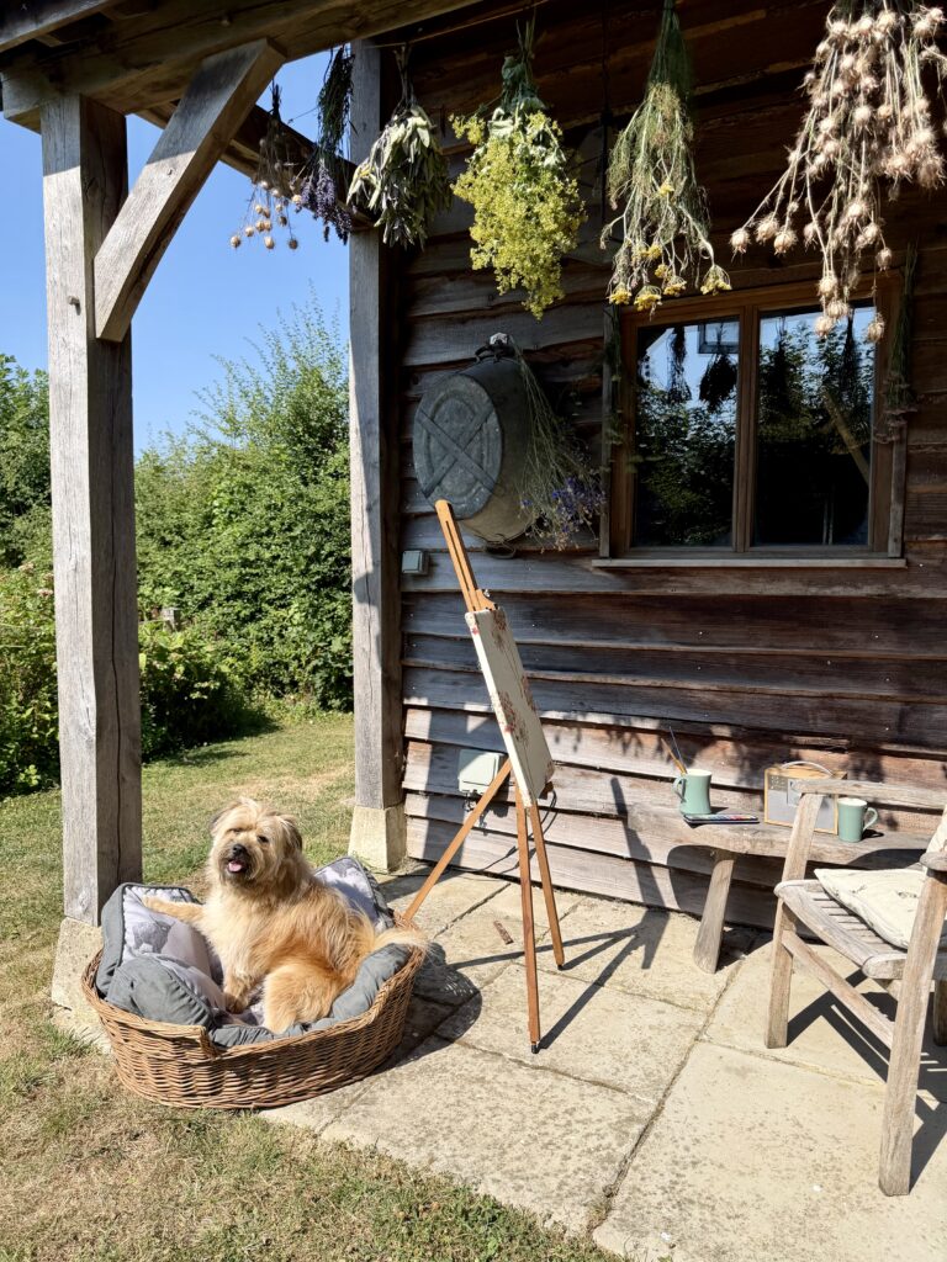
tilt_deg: -4.7
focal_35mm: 24
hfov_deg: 56.8
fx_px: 875
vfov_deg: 71.6
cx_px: 474
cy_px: 631
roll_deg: -0.4
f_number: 1.78
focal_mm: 6.76
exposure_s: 1/3584
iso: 80
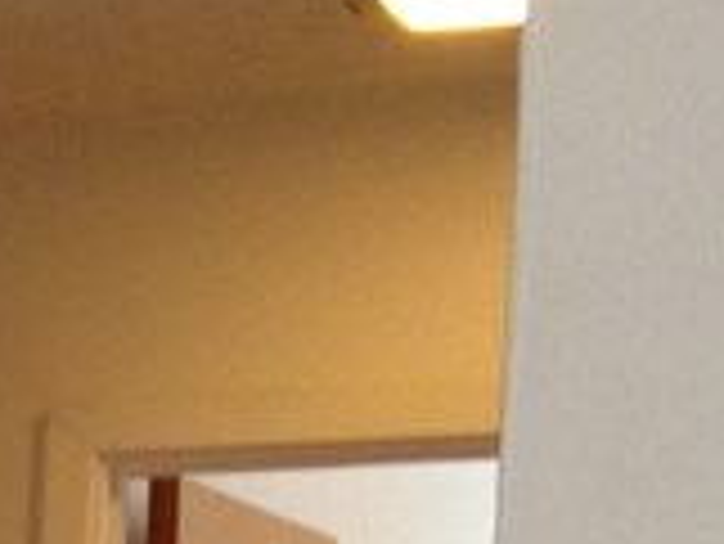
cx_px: -1030
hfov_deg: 8.6
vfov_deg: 6.8
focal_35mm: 210
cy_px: 1200
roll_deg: +0.6
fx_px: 4395
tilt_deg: -3.8
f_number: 2.4
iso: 100
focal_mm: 4.12
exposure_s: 1/20
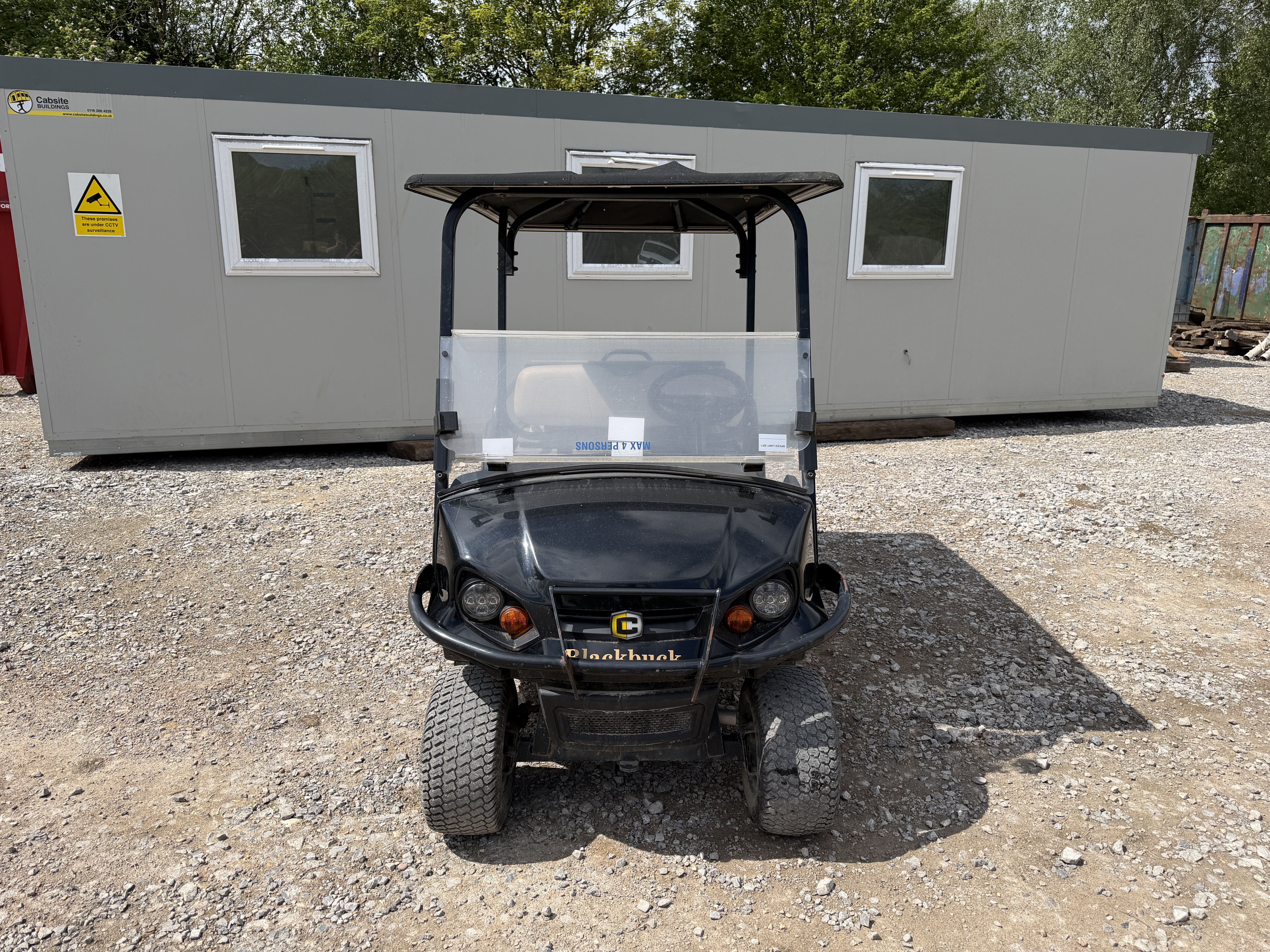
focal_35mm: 24
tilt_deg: -12.4
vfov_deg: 56.8
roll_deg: -0.4
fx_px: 881
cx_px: 635
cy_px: 476
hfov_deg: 71.6
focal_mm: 6.76
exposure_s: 1/5319
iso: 80
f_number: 1.78
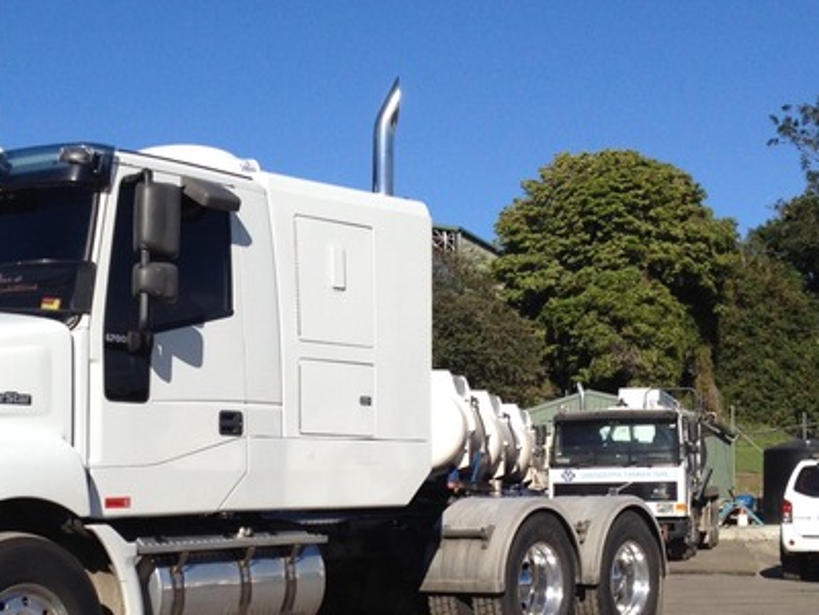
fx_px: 1656
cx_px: 289
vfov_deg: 20.8
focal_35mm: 70
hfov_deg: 27.6
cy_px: 476
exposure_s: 1/2404
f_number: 2.4
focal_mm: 4.28
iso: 50
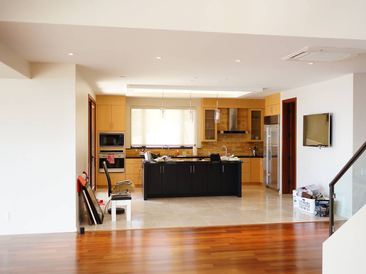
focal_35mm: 40
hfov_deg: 46.7
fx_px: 423
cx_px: 207
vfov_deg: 36.0
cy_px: 139
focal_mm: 24
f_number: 2
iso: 400
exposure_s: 1/250
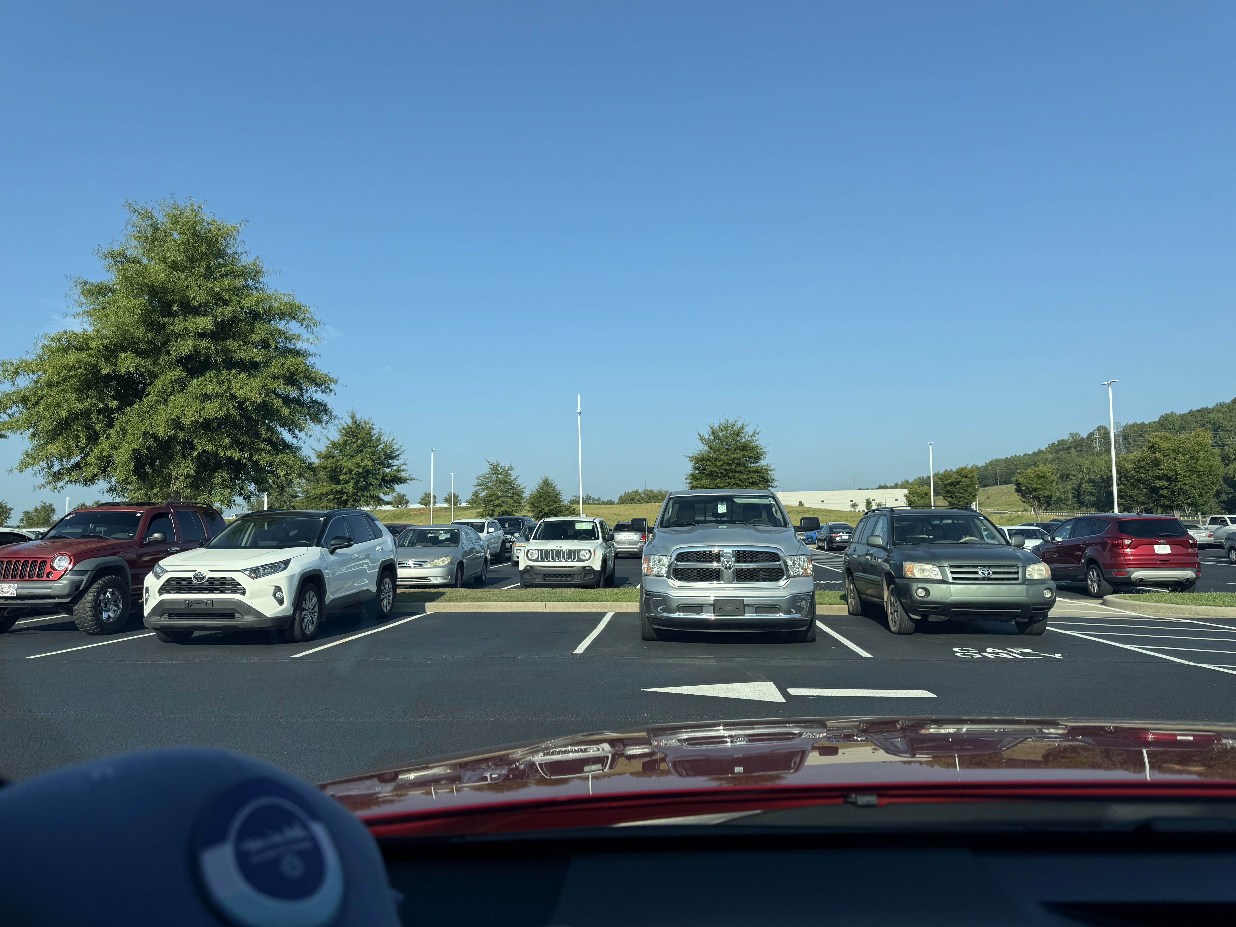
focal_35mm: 24
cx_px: 618
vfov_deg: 56.8
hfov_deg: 71.6
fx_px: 857
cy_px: 464
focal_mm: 6.76
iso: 80
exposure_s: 1/2801
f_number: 1.78
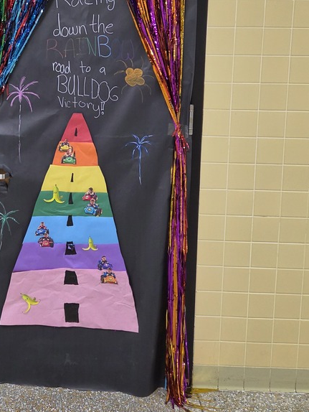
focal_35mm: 41
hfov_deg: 34.5
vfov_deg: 44.2
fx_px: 488
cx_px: 82
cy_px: 103
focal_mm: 5.4
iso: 400
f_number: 1.8
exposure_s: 1/120
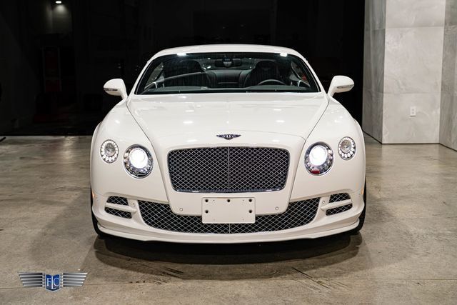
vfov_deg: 26.8
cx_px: 234
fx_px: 639
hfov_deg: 39.3
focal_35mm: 50
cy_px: 147
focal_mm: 47
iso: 1000
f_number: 4
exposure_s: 1/80
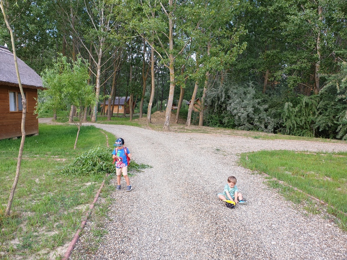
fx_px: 261
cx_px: 174
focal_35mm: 26
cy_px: 130
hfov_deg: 67.3
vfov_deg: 53.1
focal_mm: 4.3
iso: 50
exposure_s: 1/116
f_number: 2.4
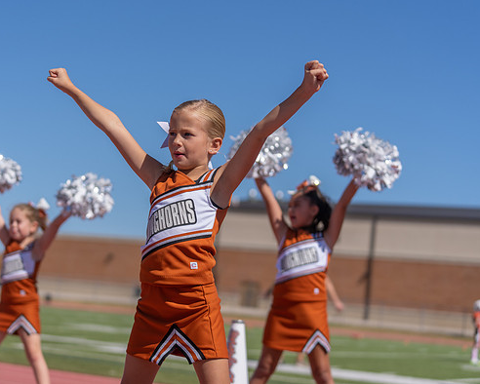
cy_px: 181
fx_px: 1194
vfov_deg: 18.3
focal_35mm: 84
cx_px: 182
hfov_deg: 22.7
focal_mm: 70
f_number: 2.8
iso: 100
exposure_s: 1/3200
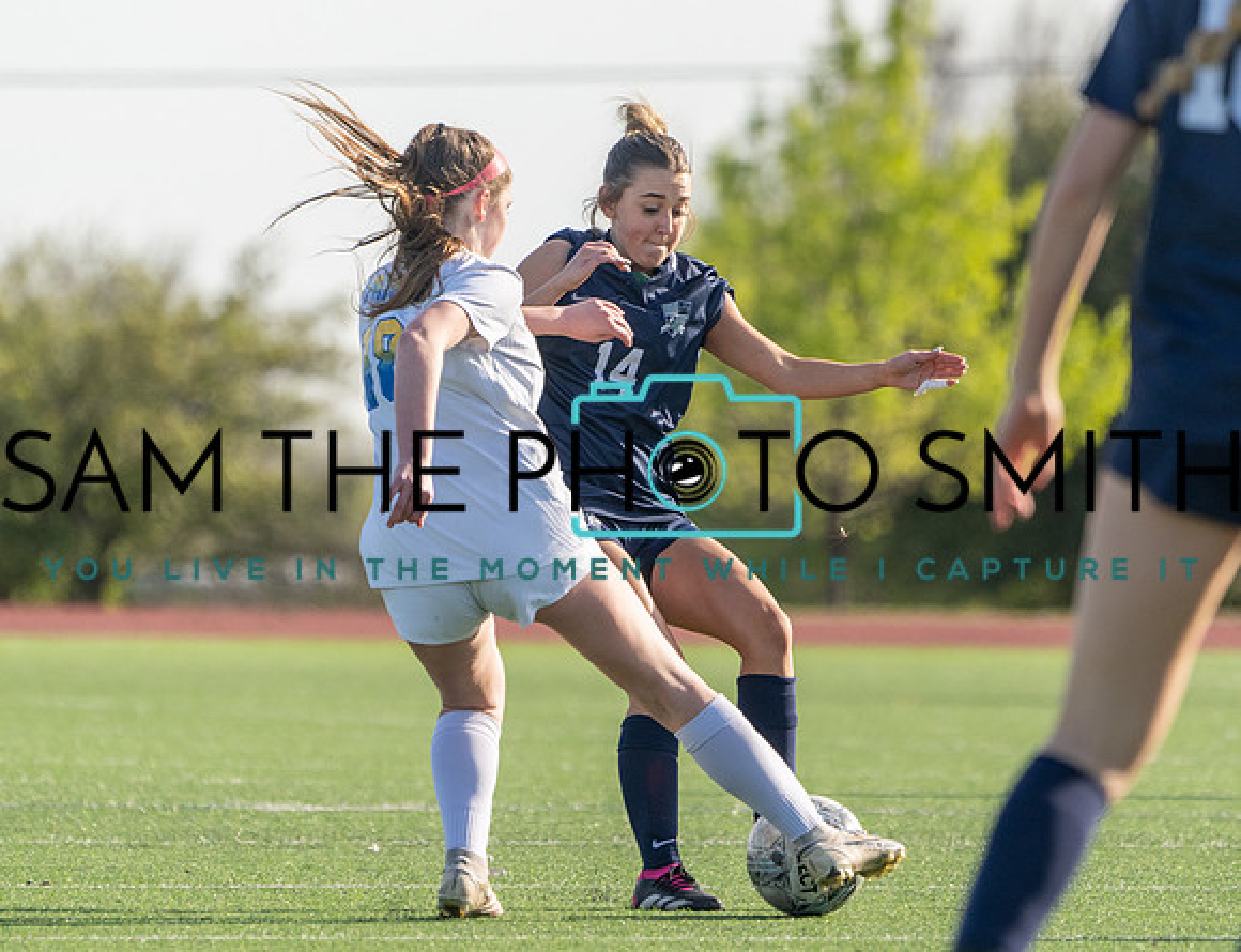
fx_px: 21528
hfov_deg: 3.3
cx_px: 740
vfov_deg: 2.5
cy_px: 474
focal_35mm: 596
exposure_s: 1/1250
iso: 640
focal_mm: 454
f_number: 8
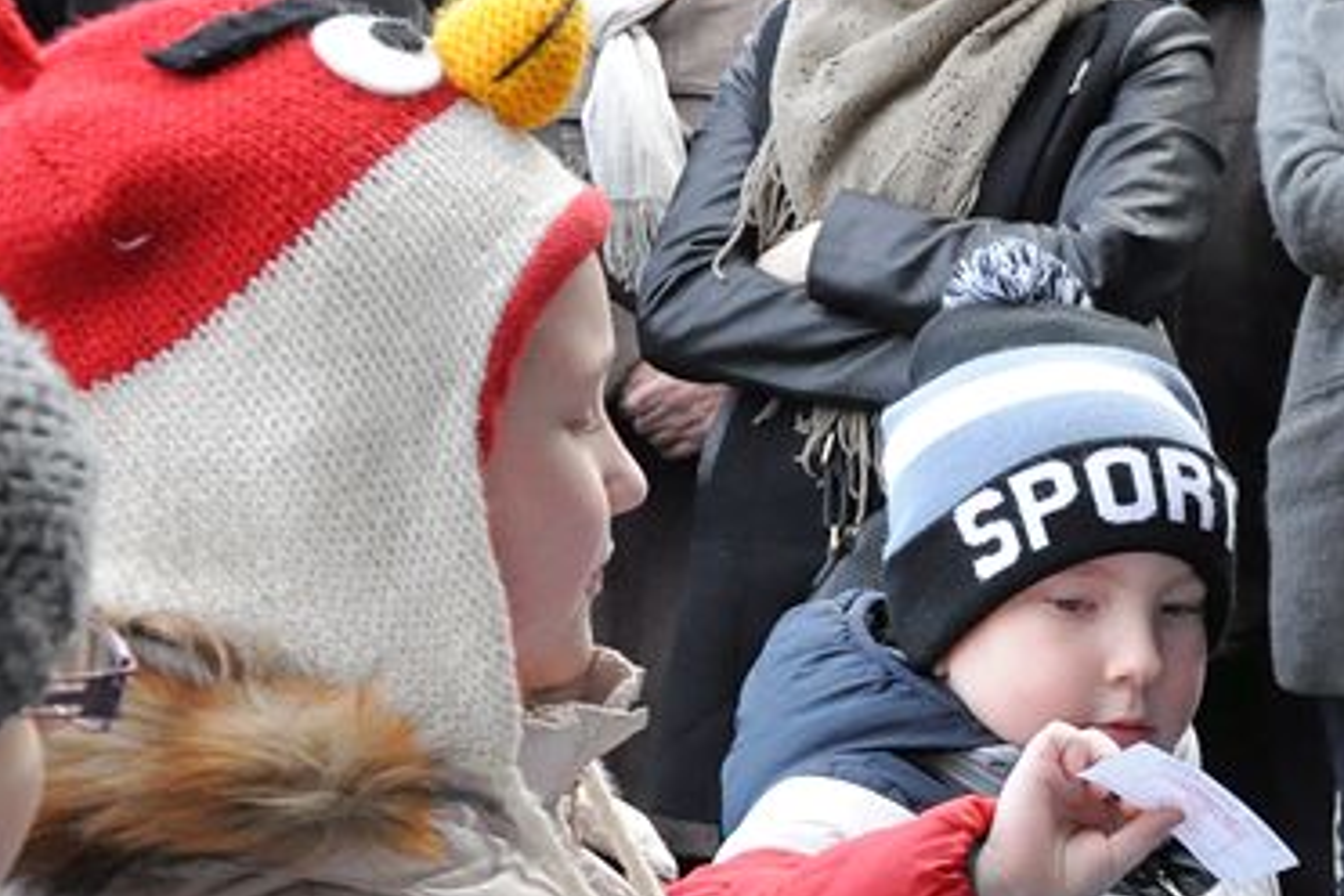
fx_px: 3322
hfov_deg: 21.8
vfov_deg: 15.2
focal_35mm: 89
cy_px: 800
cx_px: 1445
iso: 2500
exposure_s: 1/320
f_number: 9
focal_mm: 26
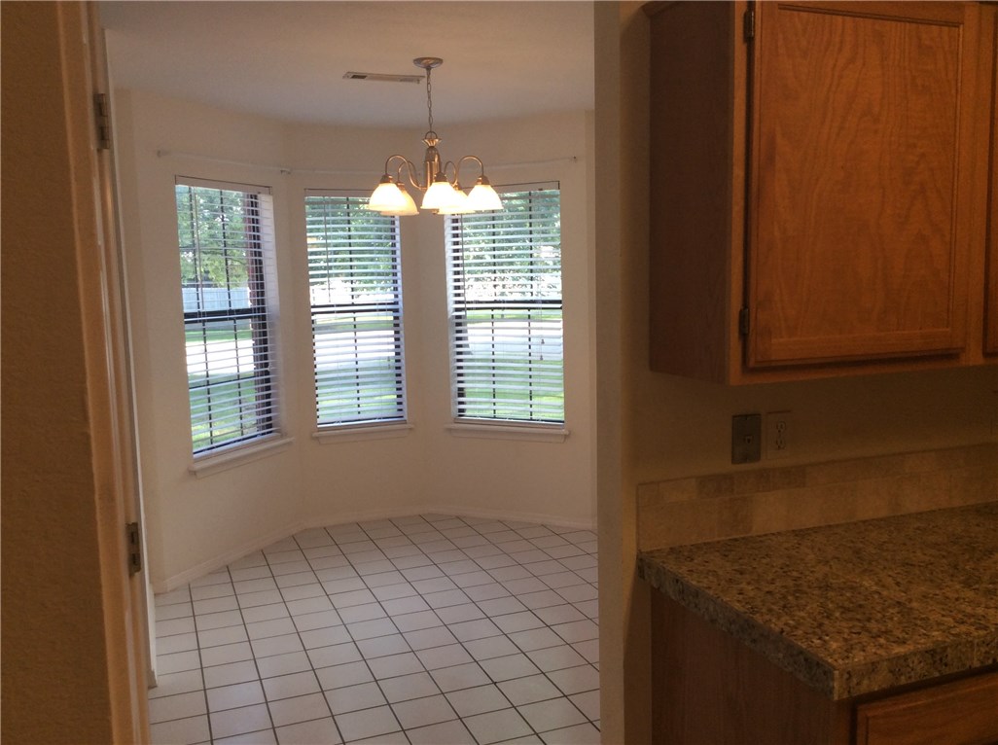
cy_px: 372
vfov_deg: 44.0
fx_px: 921
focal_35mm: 32
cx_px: 499
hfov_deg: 56.9
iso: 50
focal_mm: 3.3
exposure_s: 1/60
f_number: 2.4
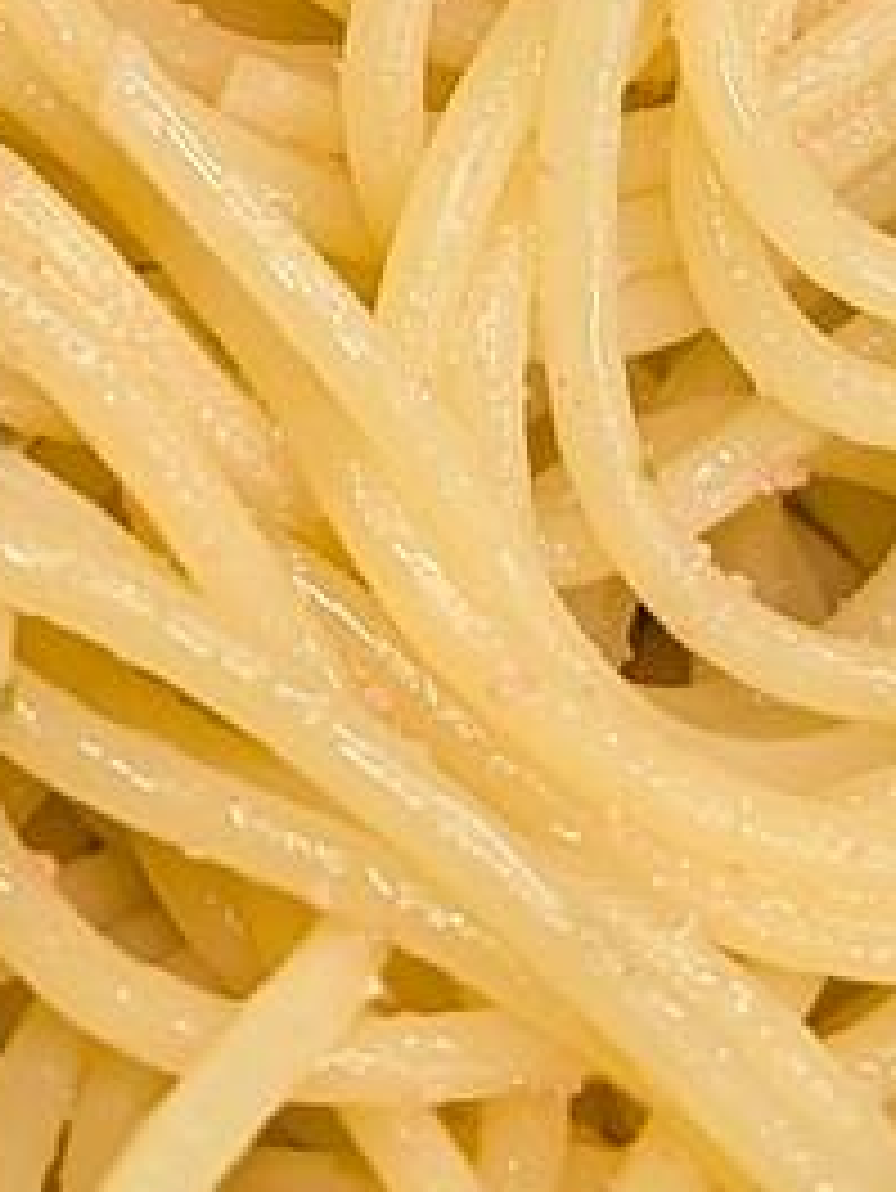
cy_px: -391
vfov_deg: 13.1
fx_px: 5000
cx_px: 196
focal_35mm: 145
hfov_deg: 10.2
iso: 19
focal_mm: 6.9
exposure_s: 1/112
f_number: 1.68
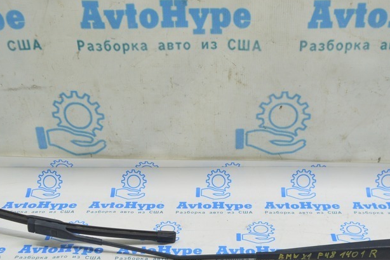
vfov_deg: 26.5
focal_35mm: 50
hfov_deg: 39.6
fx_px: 541
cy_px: 209
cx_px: 215
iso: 400
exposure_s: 1/20
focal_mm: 20
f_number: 5.6
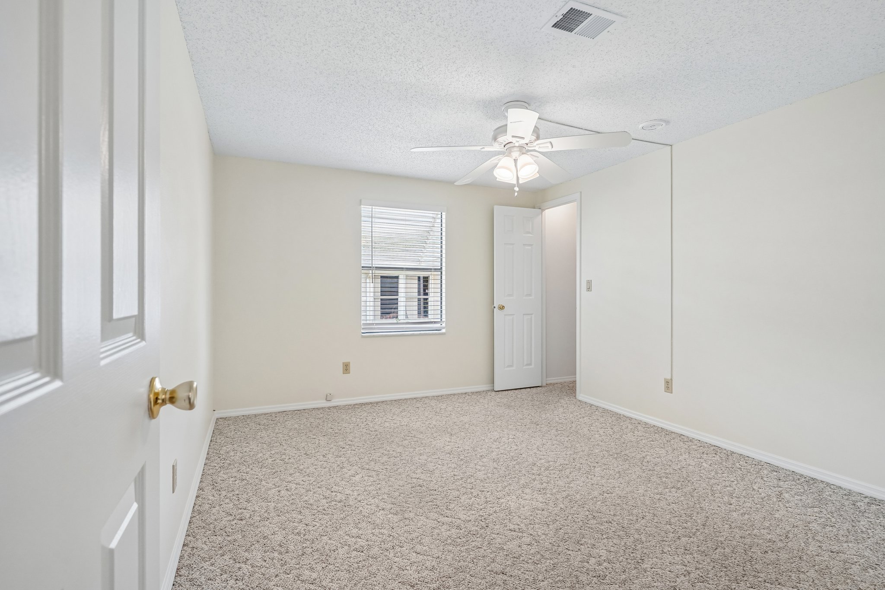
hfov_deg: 93.3
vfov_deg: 70.4
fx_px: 418
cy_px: 295
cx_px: 442
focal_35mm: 17
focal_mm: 17
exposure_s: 1/30
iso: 200
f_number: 8
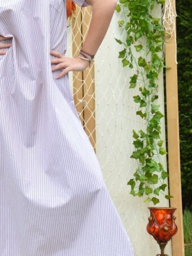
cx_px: 29
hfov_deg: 12.1
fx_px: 902
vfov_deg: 16.1
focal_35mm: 122
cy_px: 115
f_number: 7.1
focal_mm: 42
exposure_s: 1/200
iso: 100
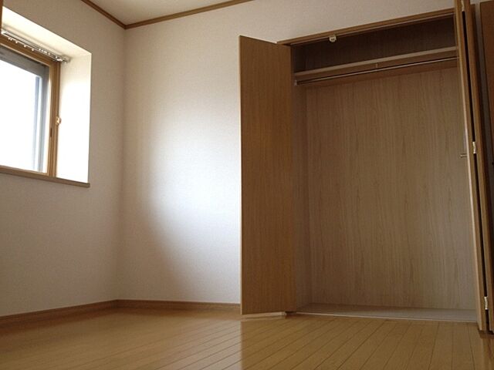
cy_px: 185
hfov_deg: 52.6
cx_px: 247
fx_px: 499
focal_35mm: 35
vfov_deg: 40.7
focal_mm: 4.28
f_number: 2.4
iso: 100
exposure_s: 1/40
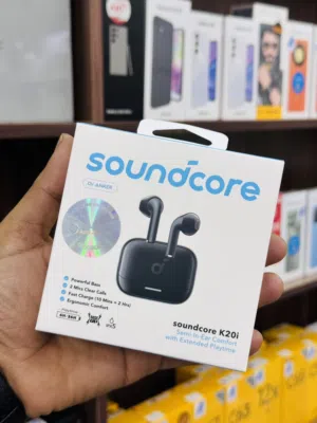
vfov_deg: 39.7
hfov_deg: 30.3
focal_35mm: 48
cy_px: 212
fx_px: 586
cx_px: 158
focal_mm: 6.76
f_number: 1.78
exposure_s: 1/100
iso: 64
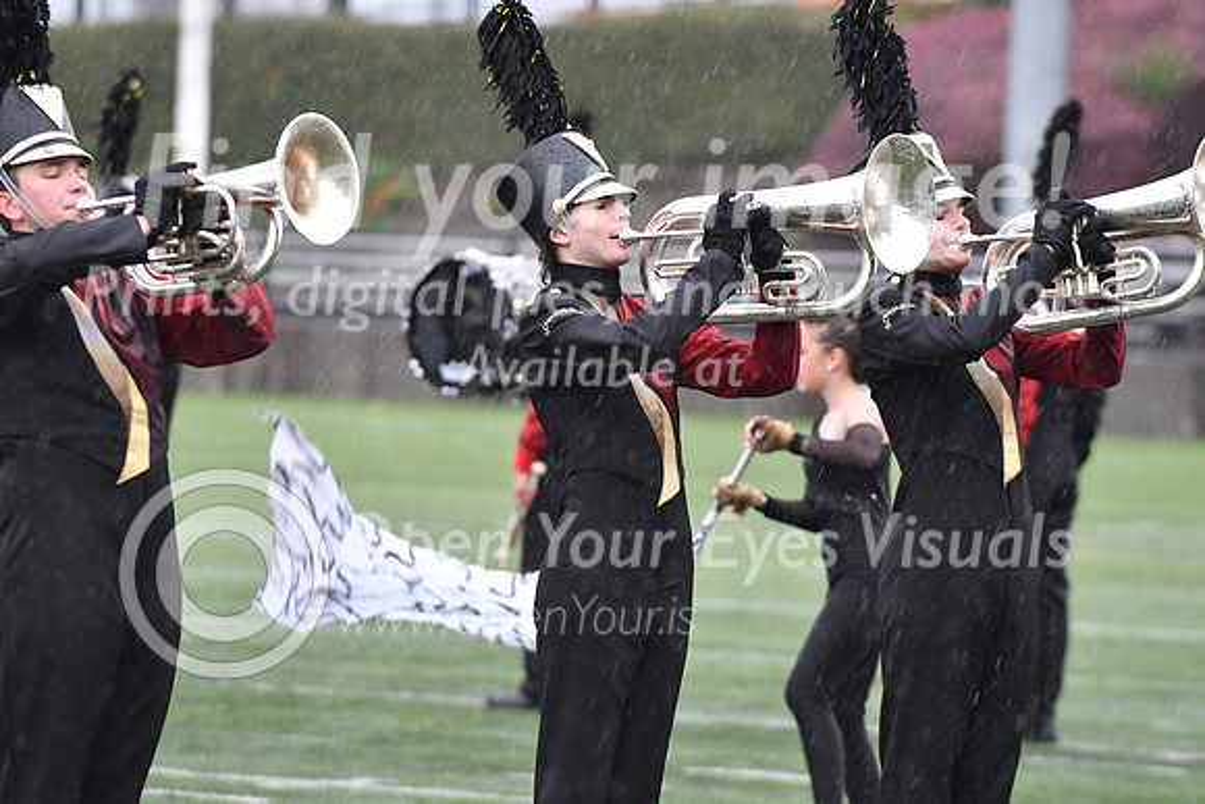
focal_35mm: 300
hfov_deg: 6.9
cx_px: 602
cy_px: 402
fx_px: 10044
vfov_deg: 4.6
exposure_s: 1/400
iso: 1000
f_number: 4
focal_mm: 200
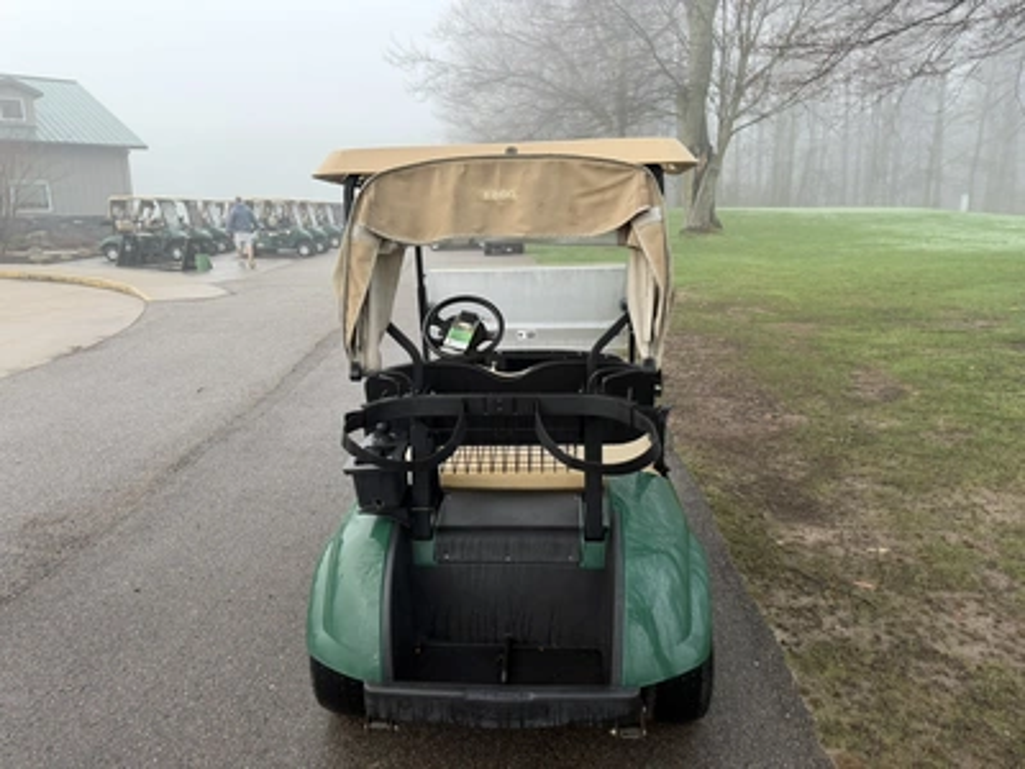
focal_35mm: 24
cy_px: 384
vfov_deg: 56.8
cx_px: 512
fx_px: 711
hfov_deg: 71.6
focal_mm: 6.76
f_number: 1.78
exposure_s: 1/121
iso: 200
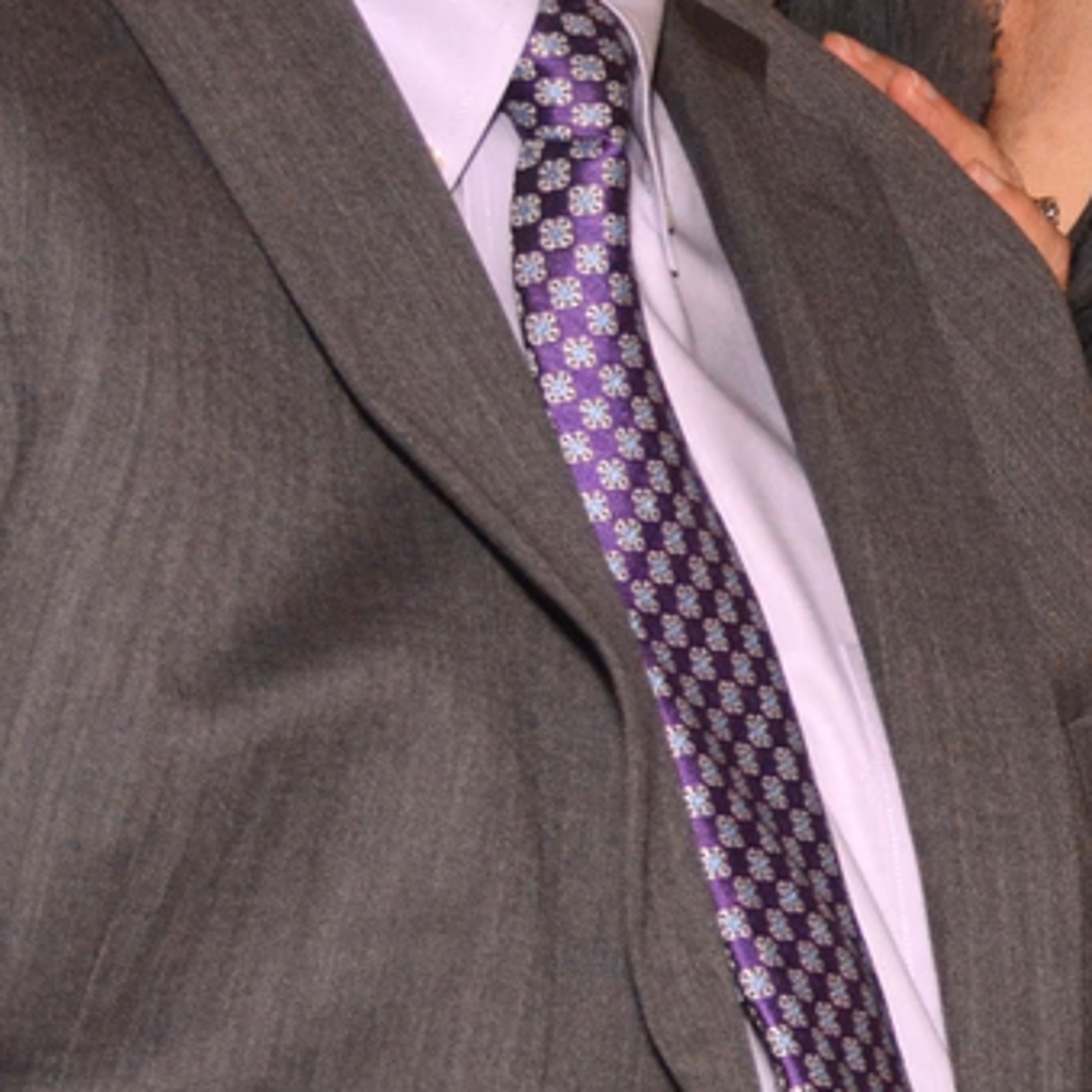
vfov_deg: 8.6
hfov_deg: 7.6
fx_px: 7209
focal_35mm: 202
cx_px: 3282
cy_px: -225
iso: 640
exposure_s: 1/60
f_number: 6.3
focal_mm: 26
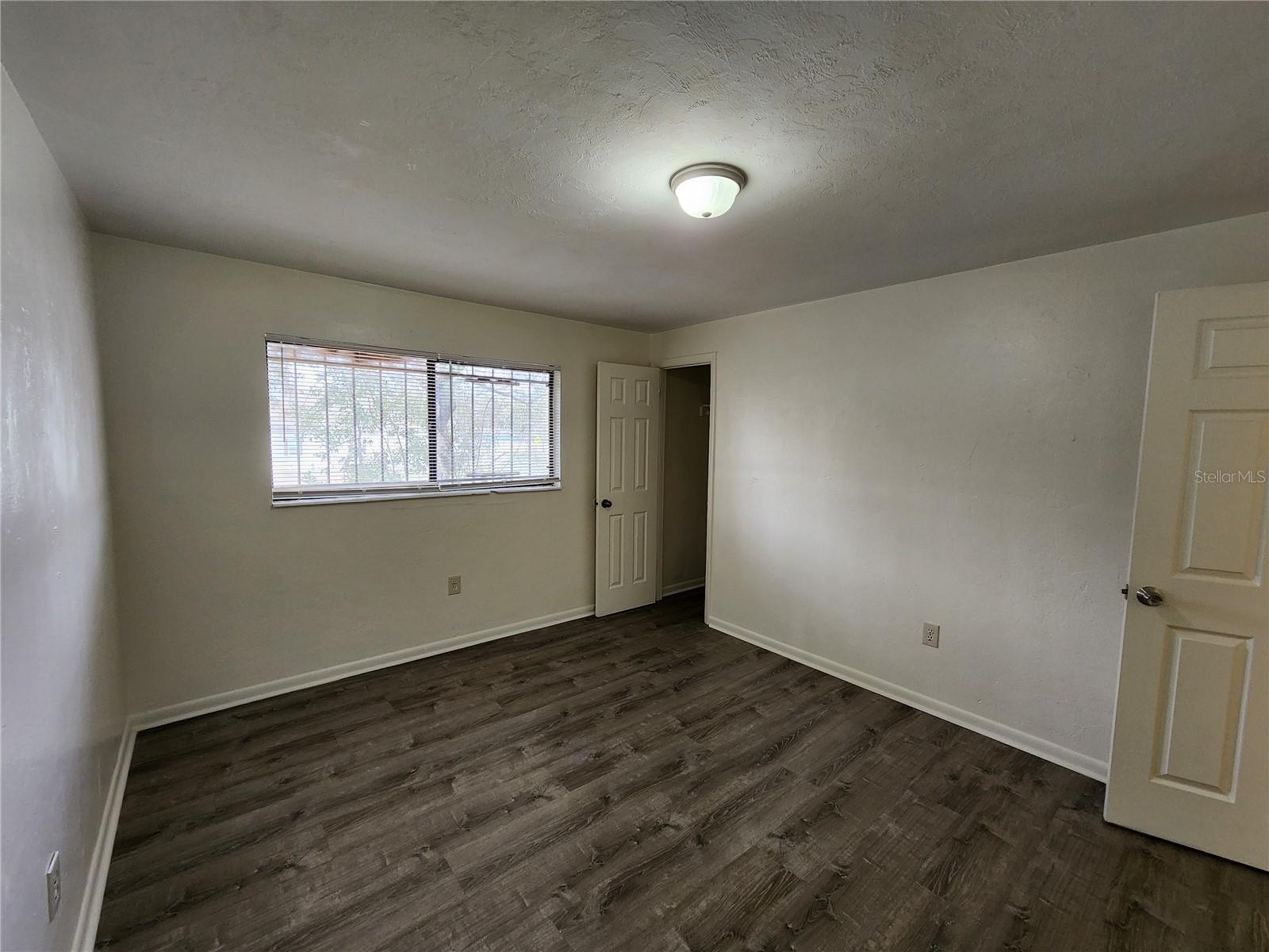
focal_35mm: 13
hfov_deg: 106.2
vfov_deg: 89.9
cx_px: 634
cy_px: 476
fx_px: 477
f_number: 2.2
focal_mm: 2.2
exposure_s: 1/60
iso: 200
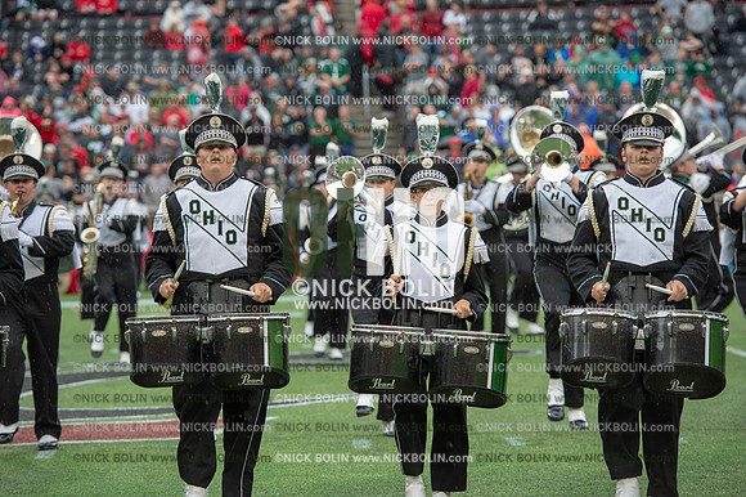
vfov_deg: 8.6
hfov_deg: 12.8
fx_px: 3314
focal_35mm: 160
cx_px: 373
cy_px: 248
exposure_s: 1/500
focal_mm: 160
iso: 400
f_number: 4
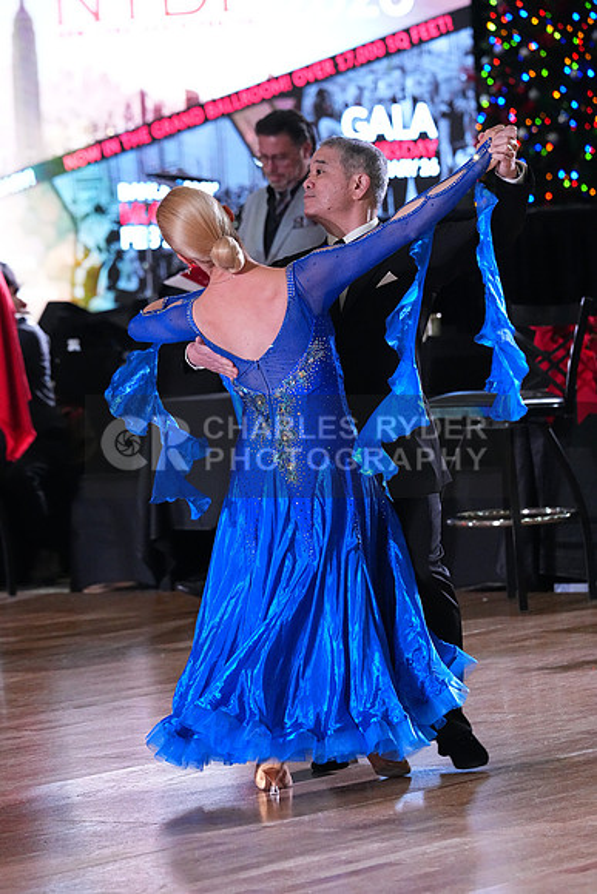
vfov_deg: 10.3
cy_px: 447
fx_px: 4972
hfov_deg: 6.9
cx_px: 298
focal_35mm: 200
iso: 10000
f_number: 5.6
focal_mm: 200
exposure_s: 1/400
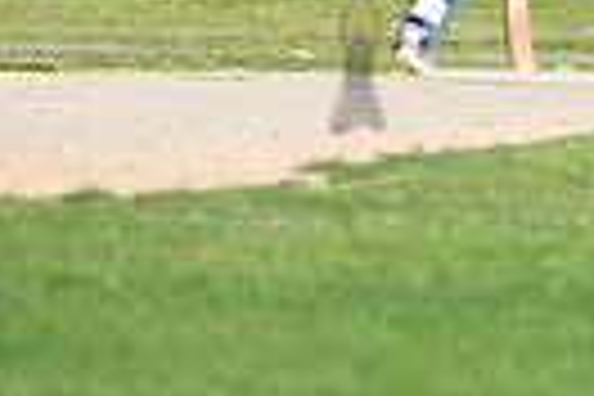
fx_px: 13397
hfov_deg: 2.5
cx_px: 936
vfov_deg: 1.7
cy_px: -164
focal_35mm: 812
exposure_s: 1/2500
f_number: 2.8
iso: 200
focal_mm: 185
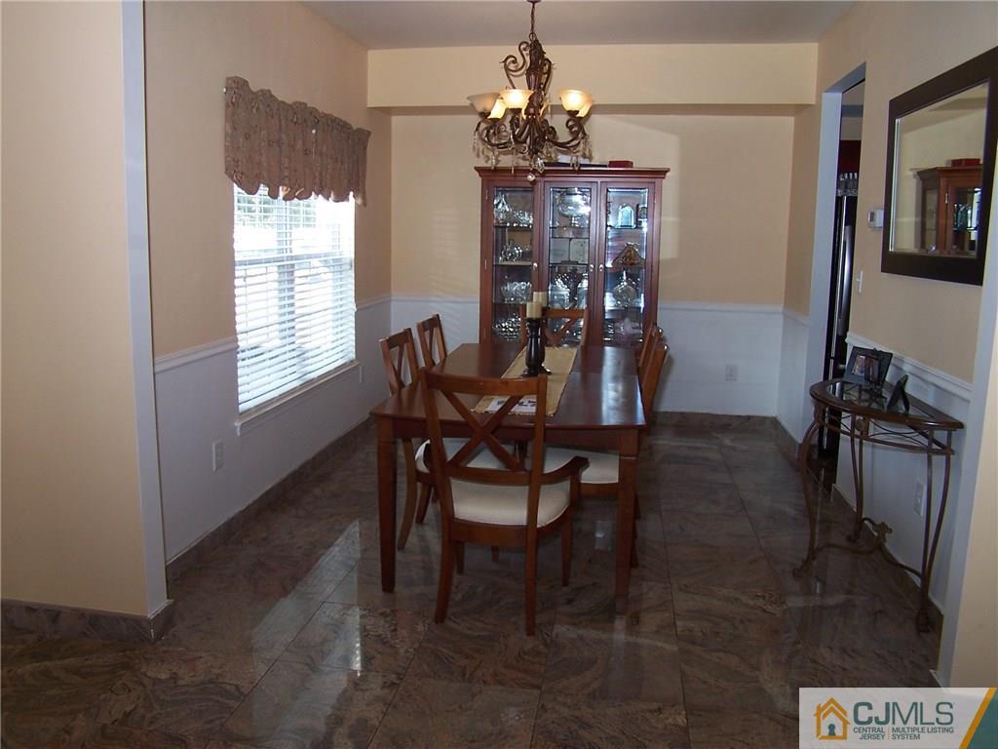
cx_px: 499
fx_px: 1096
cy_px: 374
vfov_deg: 37.7
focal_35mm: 38
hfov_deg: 49.0
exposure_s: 1/60
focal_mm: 6.3
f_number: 2.8
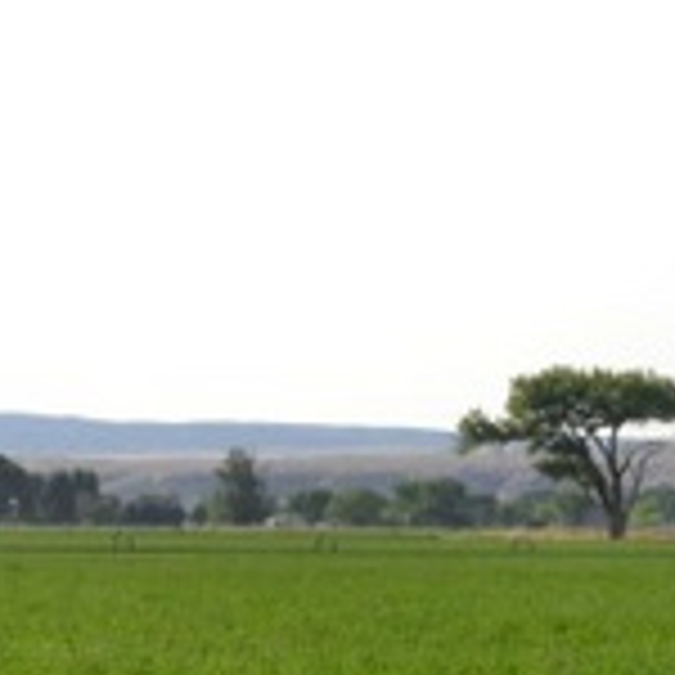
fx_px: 3596
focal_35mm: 163
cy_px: 506
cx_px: -513
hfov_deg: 10.2
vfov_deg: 10.7
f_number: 11
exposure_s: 1/400
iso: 400
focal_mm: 30
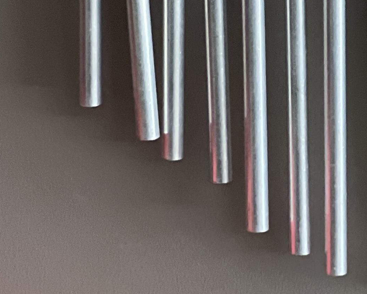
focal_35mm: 290
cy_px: -307
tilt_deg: -5.3
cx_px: 399
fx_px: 3150
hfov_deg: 6.6
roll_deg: +0.1
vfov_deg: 5.2
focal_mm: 9
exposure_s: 1/73
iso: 250
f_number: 2.8
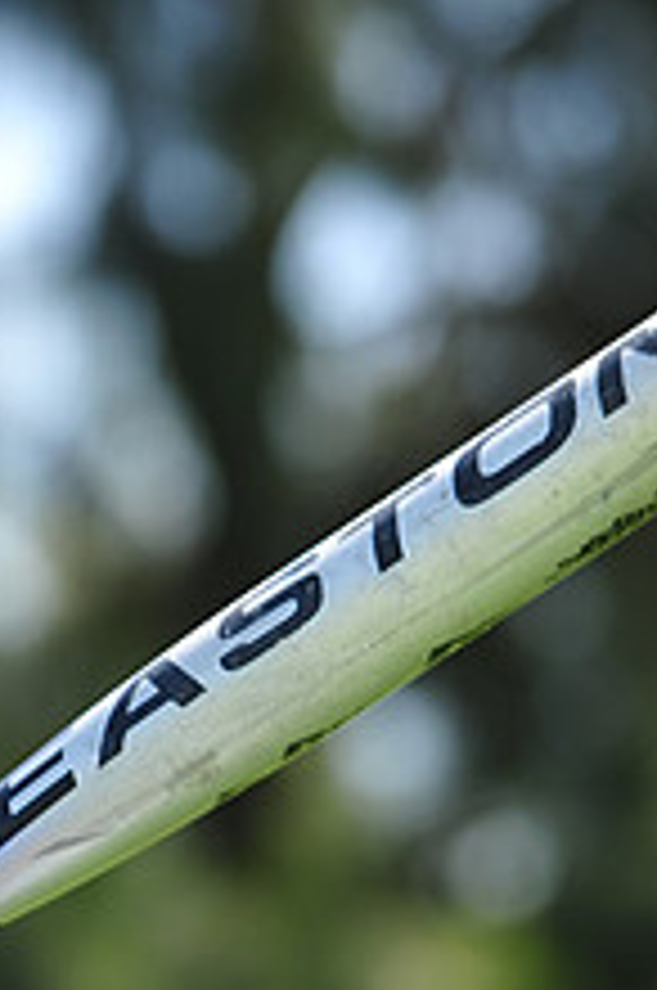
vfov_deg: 3.9
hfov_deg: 2.6
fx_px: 14471
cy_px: 1287
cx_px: -207
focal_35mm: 527
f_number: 5.6
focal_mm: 200
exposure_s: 1/400
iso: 200
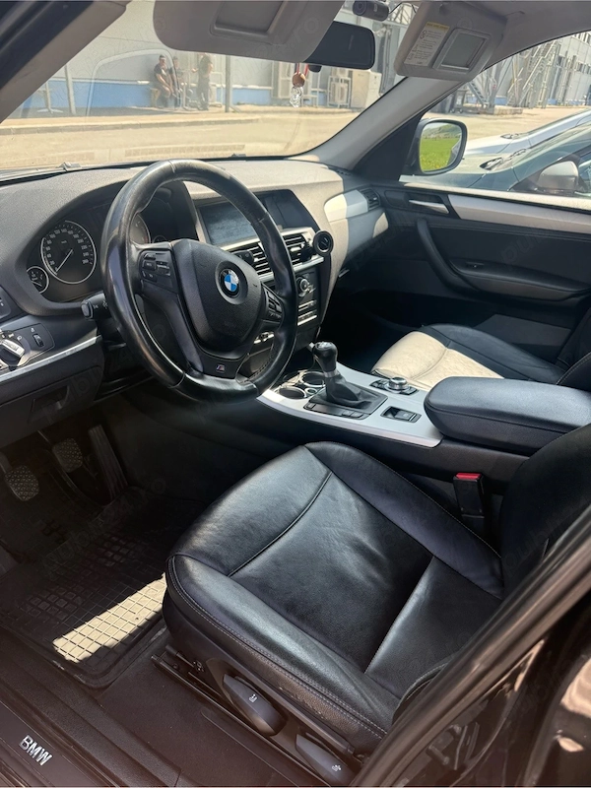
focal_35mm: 24
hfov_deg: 56.8
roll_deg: -5.3
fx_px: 546
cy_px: 394
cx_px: 296
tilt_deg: -29.2
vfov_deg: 71.6
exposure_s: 1/617
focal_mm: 6.76
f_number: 1.78
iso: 100
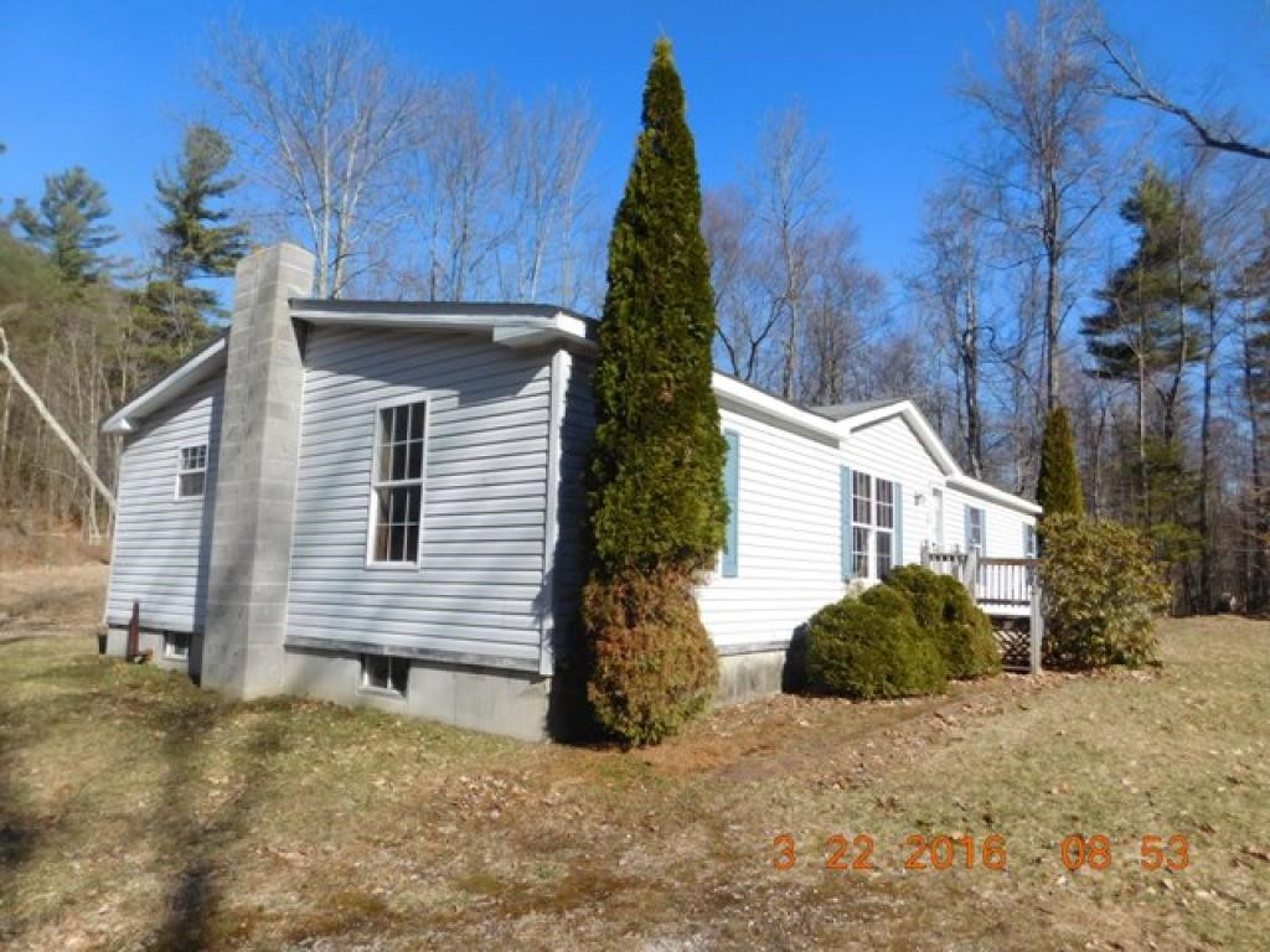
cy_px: 476
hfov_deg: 73.9
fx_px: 844
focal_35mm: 23
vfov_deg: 58.9
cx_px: 635
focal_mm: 4
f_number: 6
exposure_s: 1/400
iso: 125
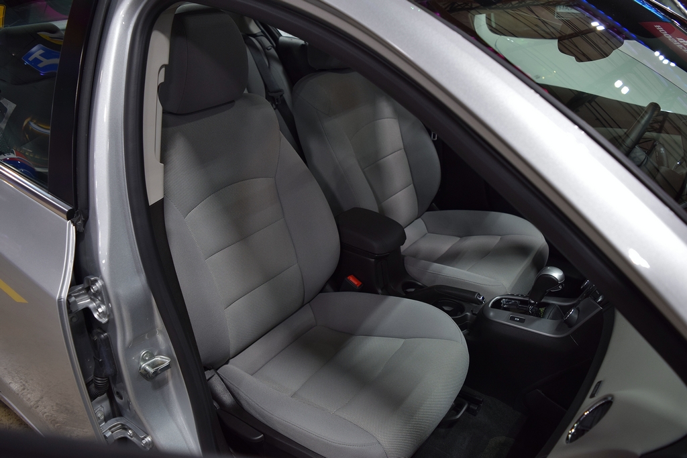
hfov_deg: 67.4
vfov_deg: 47.9
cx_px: 344
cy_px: 229
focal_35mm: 27
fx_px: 515
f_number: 4
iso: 560
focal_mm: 18
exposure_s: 1/60
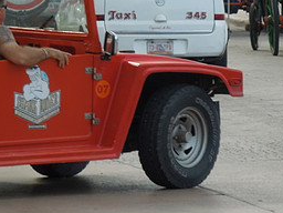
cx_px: 70
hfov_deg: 4.6
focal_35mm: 432
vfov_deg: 3.4
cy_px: 74
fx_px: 3532
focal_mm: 34.4
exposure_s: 1/200
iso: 100
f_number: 5
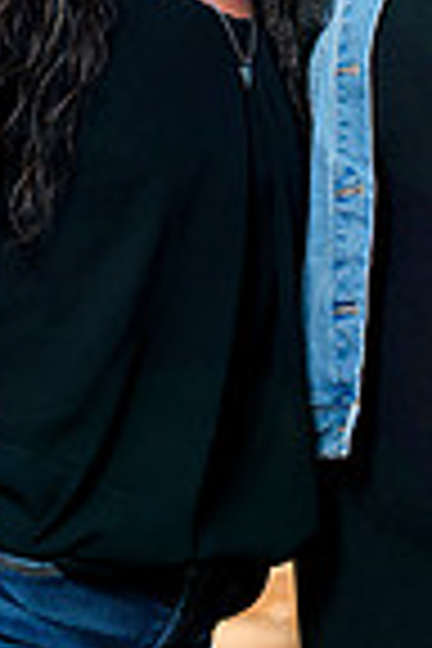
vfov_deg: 7.8
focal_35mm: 263
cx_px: 392
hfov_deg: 5.2
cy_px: 274
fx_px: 4734
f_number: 3.5
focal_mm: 84
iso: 400
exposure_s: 1/160
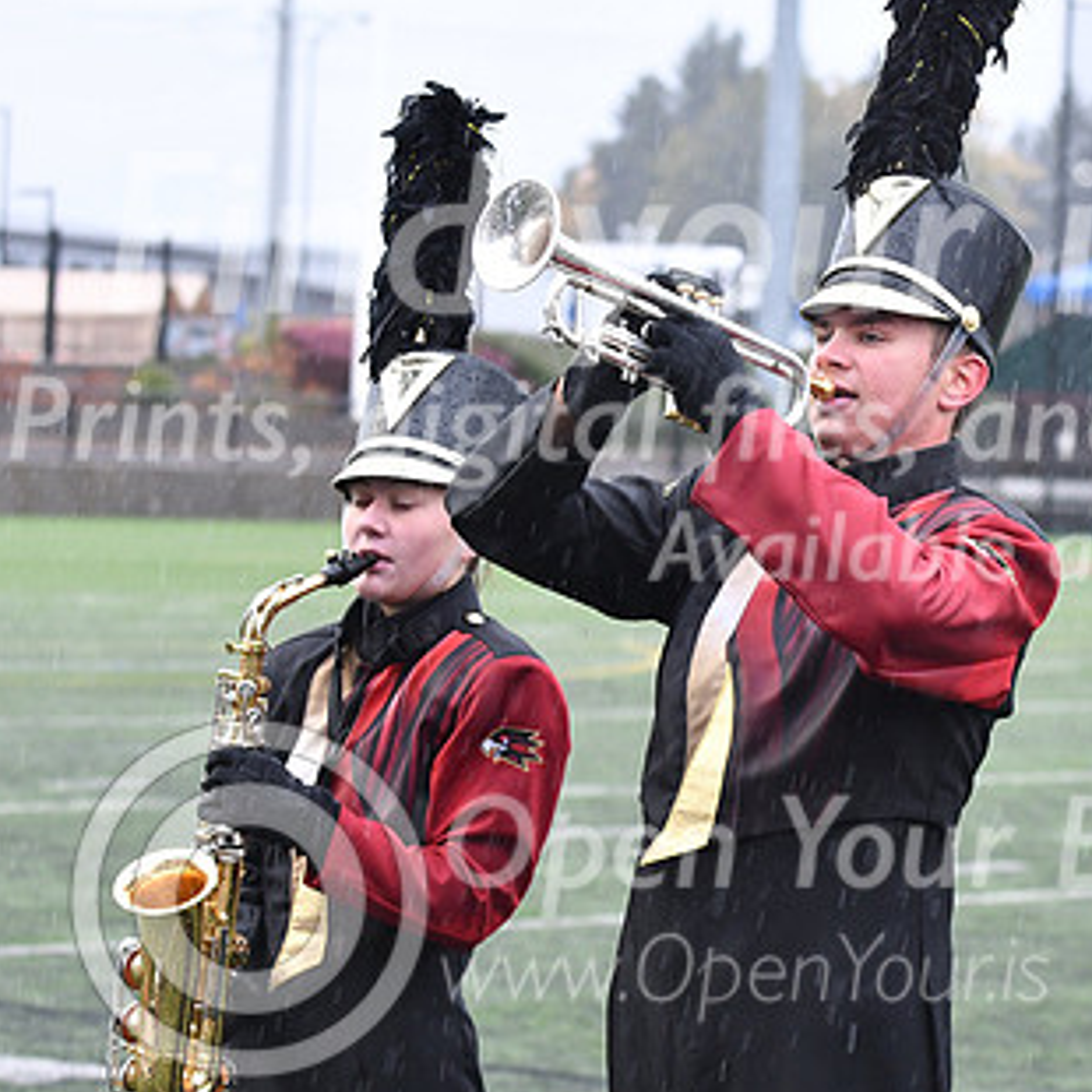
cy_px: 608
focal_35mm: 167
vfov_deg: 10.5
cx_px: 891
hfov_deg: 10.4
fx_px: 5960
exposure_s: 1/320
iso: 1000
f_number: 4
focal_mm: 70
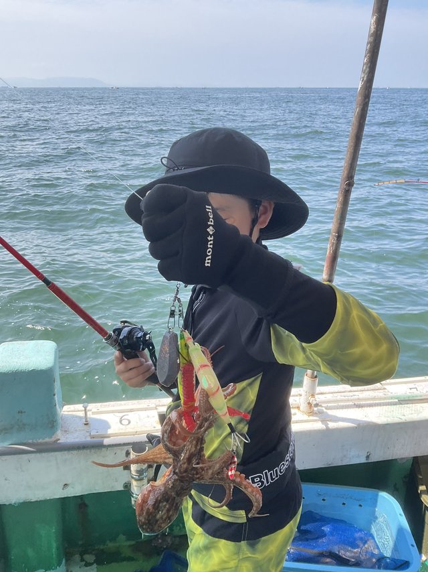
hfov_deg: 48.2
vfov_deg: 61.7
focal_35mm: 29
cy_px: 286
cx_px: 214
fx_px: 478
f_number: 1.8
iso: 25
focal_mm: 3
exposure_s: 1/469
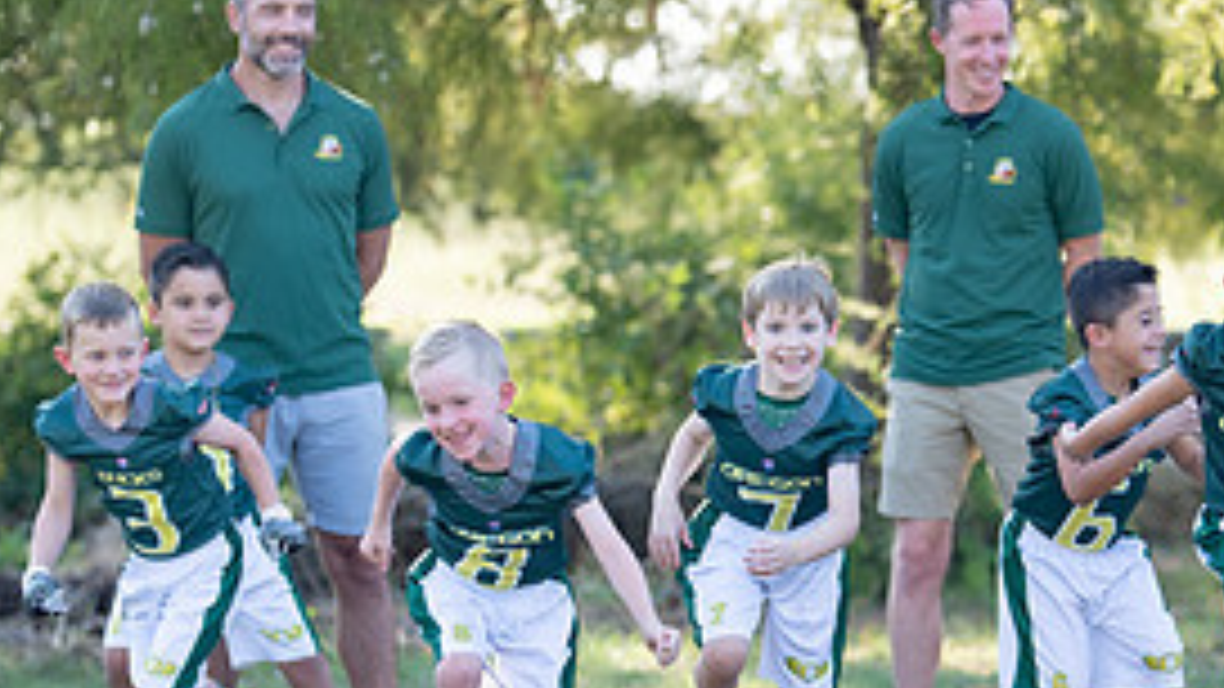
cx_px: 1054
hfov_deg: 14.1
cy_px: 469
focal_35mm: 151
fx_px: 4901
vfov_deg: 8.0
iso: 125
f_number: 1.2
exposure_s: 1/1250
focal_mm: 50
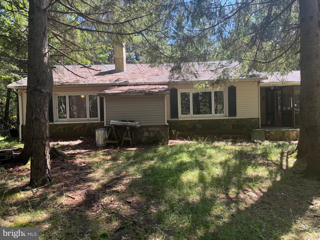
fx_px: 222
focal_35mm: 24
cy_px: 120
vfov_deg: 56.8
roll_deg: +2.0
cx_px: 160
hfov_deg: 71.6
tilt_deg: -0.9
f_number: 1.78
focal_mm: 6.76
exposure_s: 1/336
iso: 80
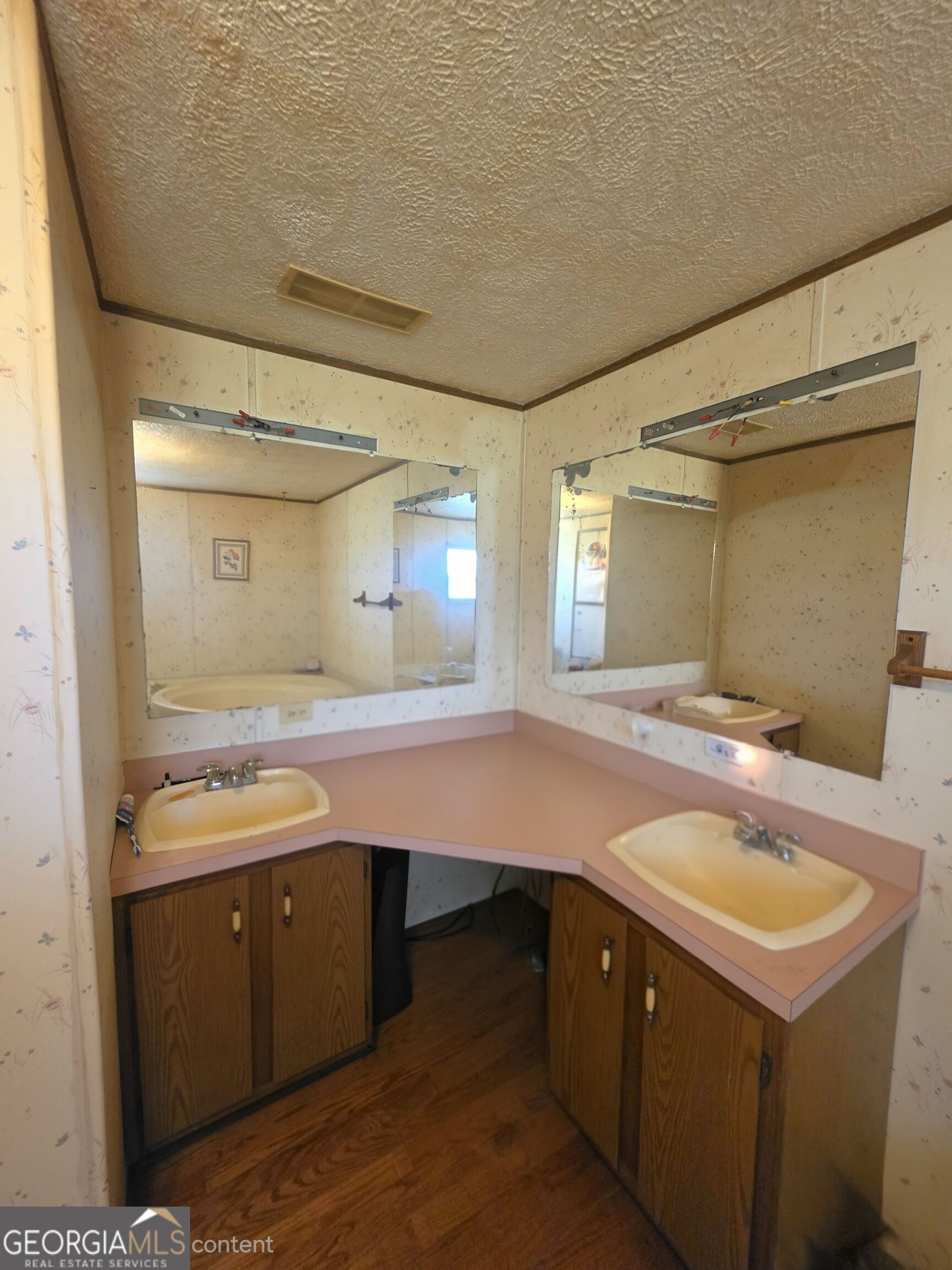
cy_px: 635
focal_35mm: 13
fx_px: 477
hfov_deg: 89.9
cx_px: 476
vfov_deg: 106.2
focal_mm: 2.2
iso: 640
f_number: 1.9
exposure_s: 1/60.2
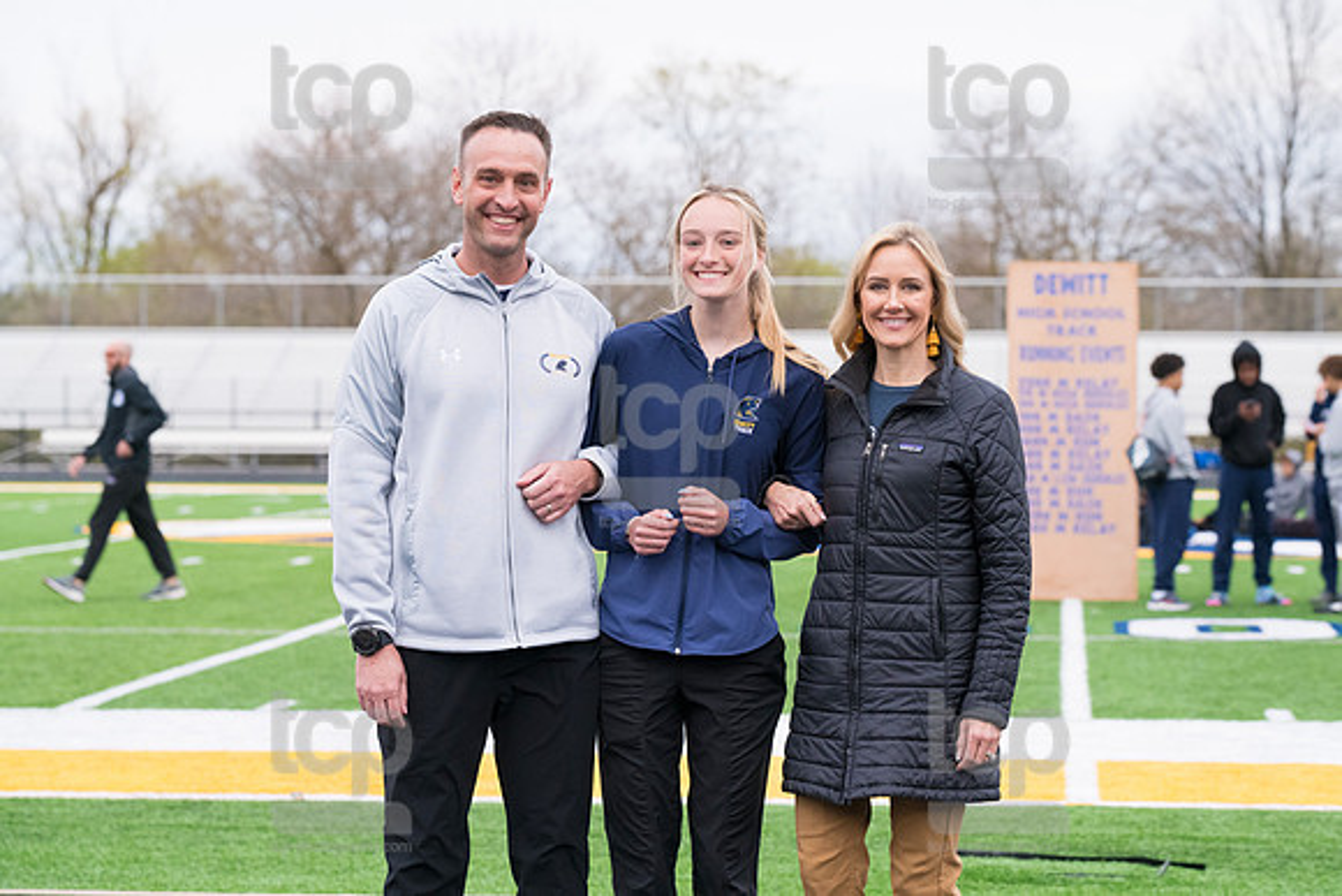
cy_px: 414
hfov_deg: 18.1
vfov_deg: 12.1
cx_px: 706
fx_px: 4213
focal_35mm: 113
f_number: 5
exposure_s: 1/2000
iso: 1600
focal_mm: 105
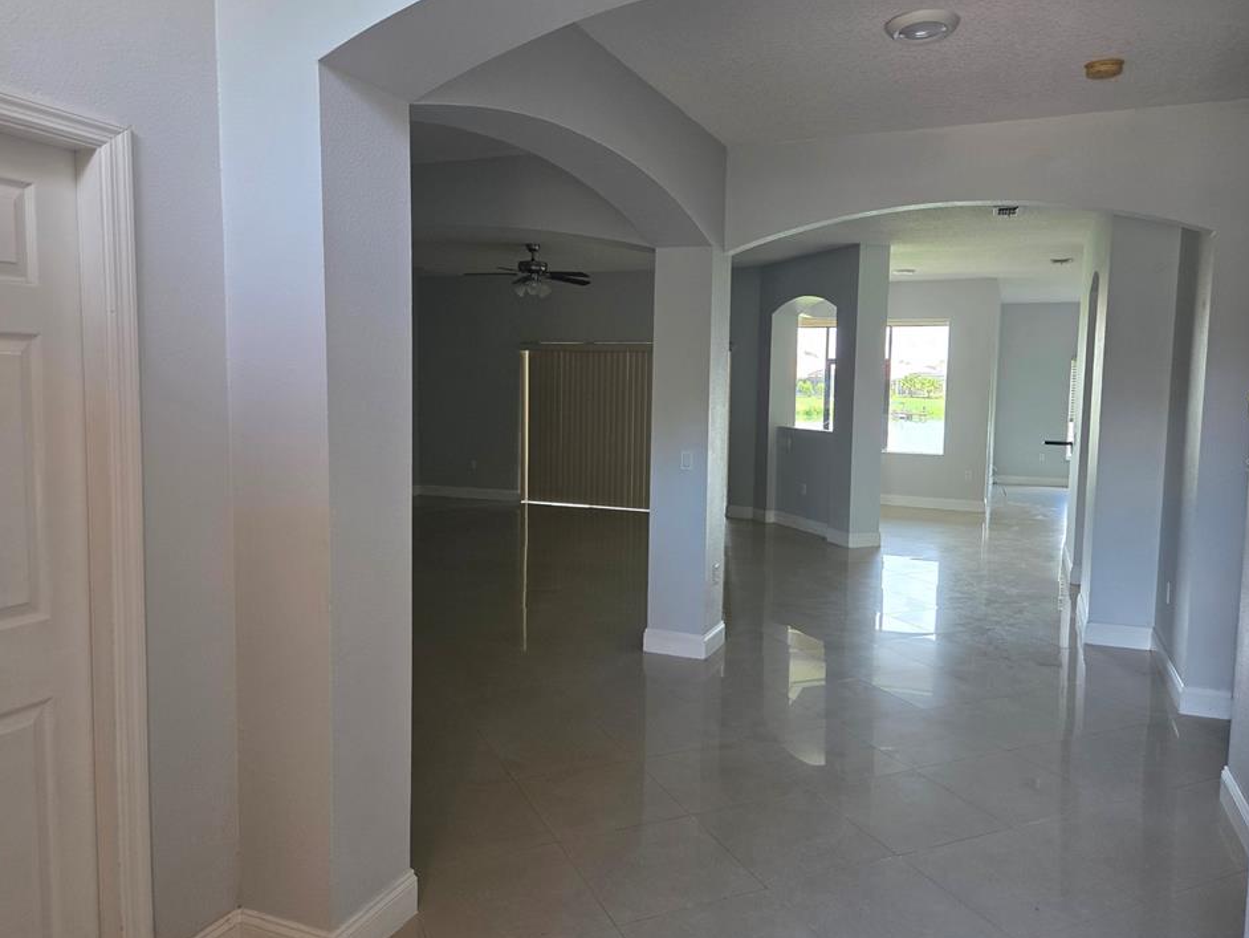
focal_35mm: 25
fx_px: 902
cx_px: 647
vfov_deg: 54.9
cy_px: 464
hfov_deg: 69.4
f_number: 1.8
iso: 200
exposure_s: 1/180
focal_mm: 5.4
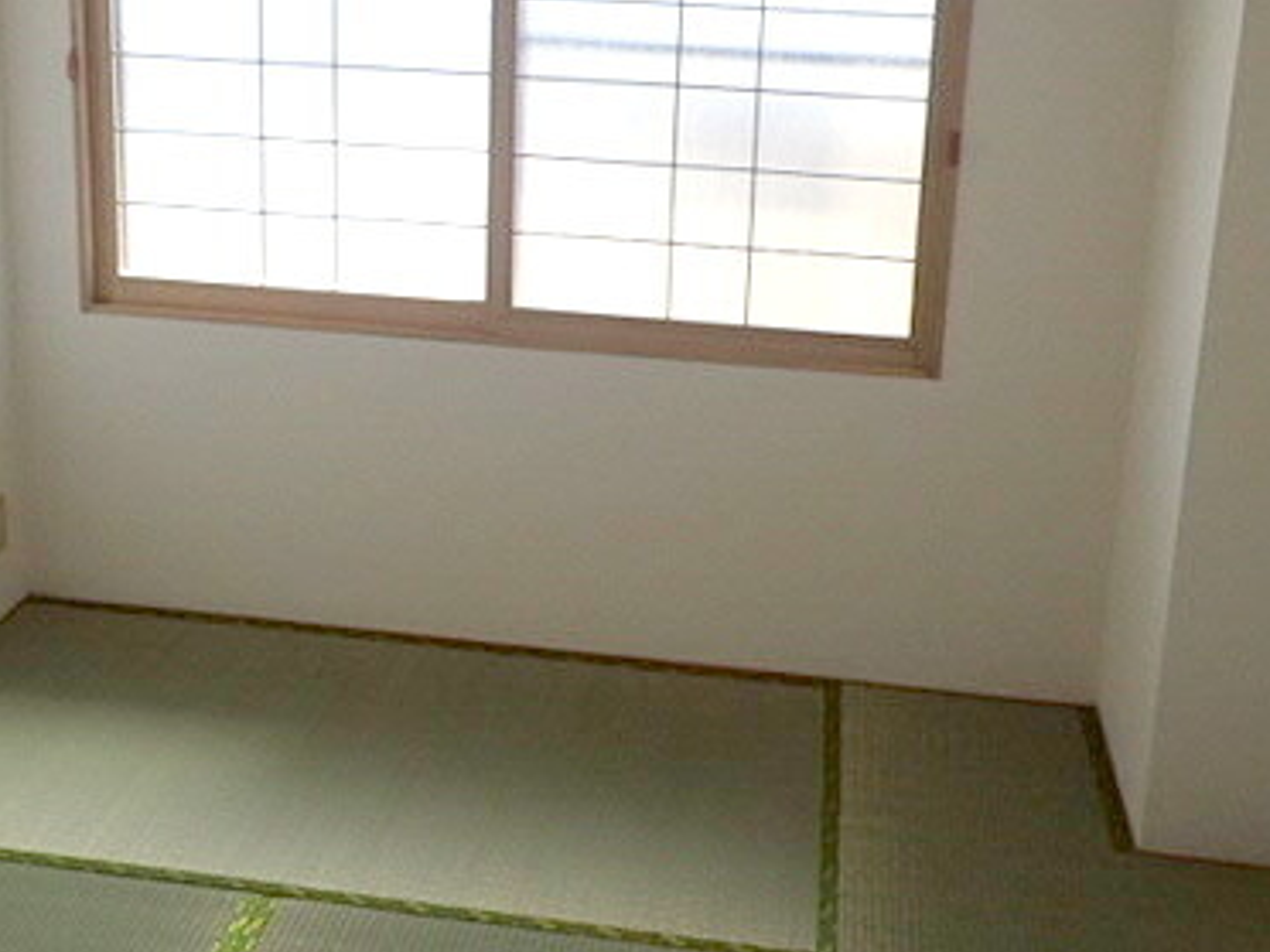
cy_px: 242
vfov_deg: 33.0
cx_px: 594
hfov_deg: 43.8
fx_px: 1578
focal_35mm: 43
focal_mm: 4.5
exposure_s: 1/320
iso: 100
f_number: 2.8
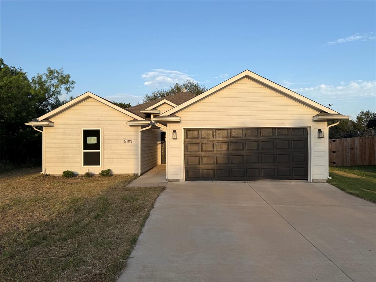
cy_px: 141
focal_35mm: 24
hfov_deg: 71.6
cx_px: 188
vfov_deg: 56.8
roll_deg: +0.5
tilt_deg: +0.9
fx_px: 261
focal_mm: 6.76
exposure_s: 1/2445
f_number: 1.78
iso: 80
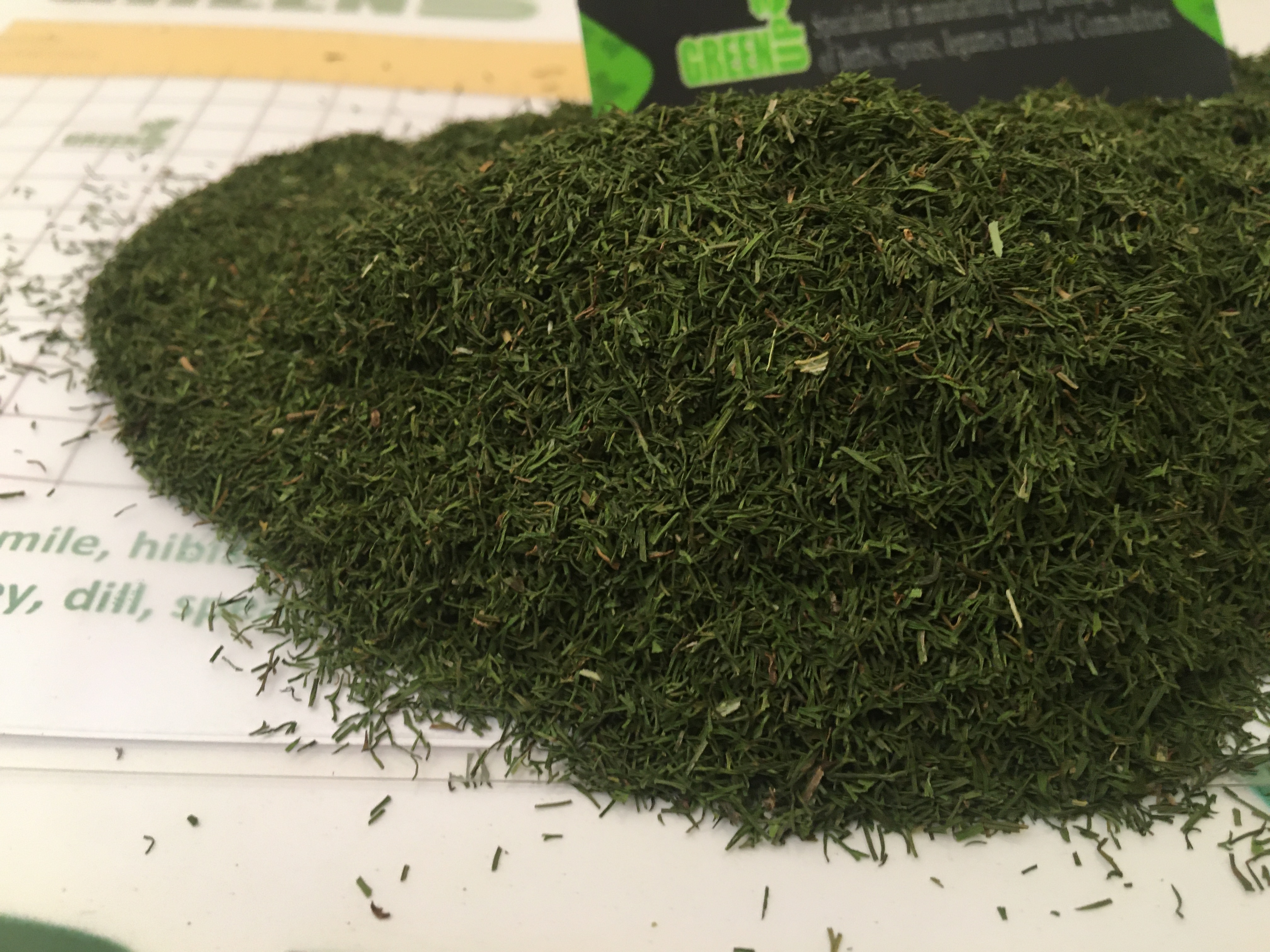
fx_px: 1064
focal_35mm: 29
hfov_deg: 61.7
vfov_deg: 48.2
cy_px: 476
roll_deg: -0.7
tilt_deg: -41.3
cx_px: 635
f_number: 2.2
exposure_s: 1/33
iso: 160
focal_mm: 4.15
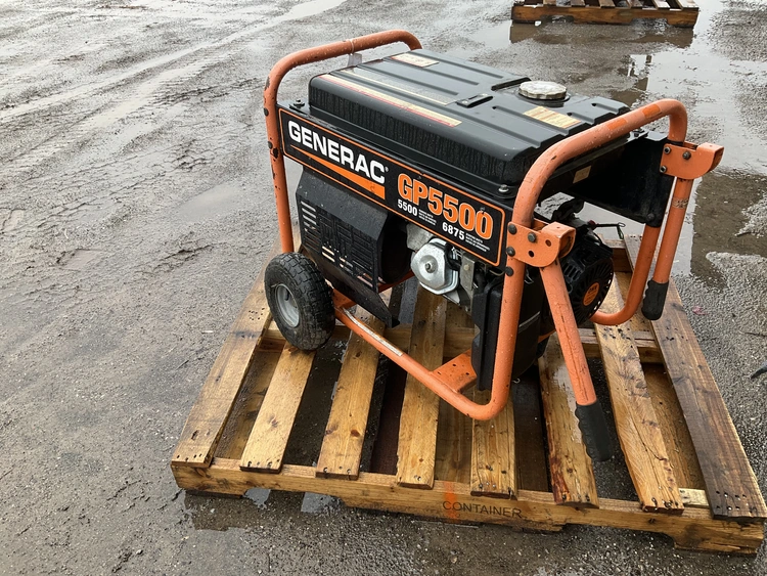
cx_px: 384
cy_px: 288
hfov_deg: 61.6
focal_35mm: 29
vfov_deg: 48.3
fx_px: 643
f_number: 1.8
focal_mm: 3
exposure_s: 1/122
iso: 16
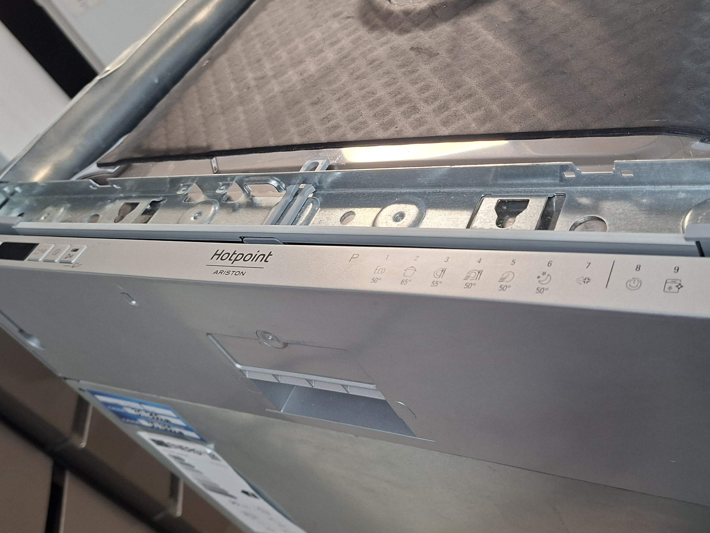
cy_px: 185
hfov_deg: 52.0
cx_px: 451
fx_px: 718
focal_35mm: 35
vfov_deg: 40.3
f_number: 1.8
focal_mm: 5.54
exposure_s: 1/50
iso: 160
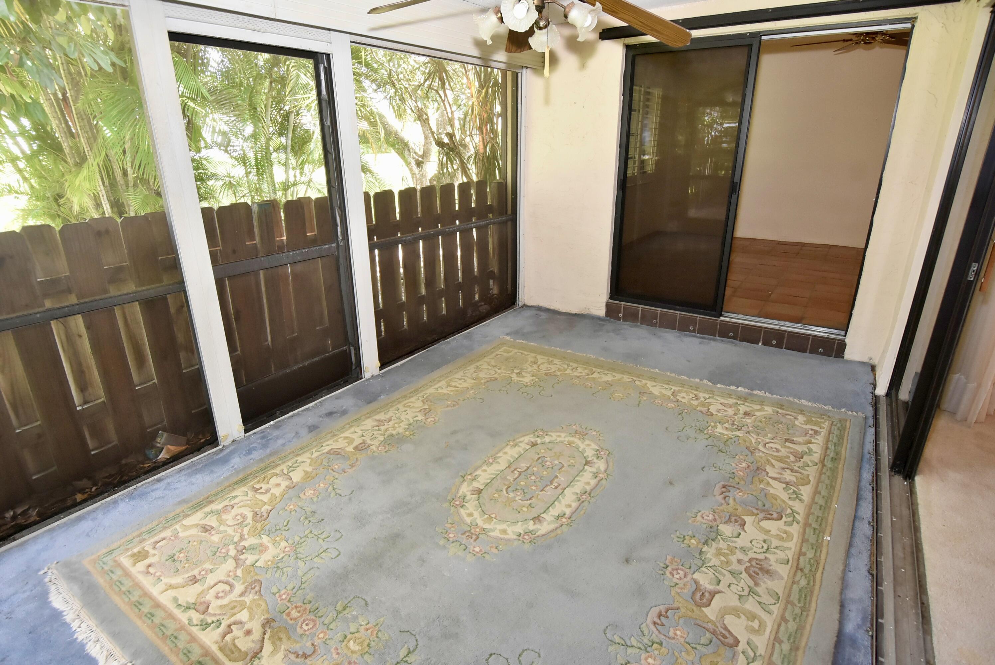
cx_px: 498
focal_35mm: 18
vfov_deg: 67.5
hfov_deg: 90.0
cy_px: 332
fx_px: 498
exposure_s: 1/60
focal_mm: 12
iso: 1400
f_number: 5.6
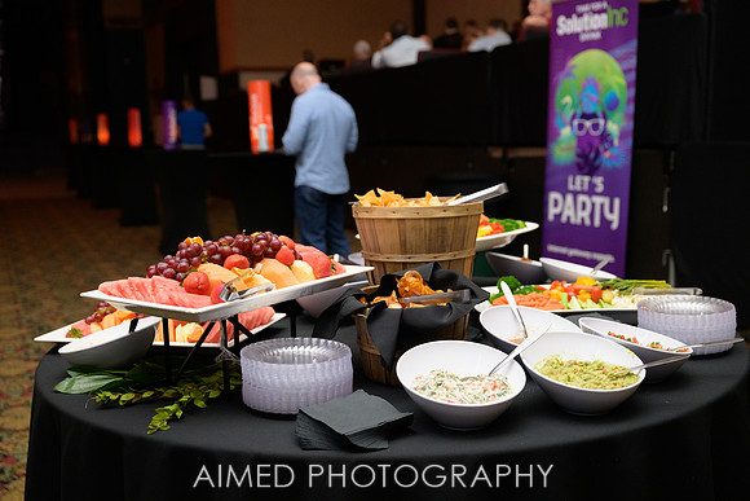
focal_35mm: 41
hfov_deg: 47.4
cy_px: 250
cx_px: 375
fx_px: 854
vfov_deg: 32.6
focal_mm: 41
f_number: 3.5
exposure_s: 1/200
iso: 2000
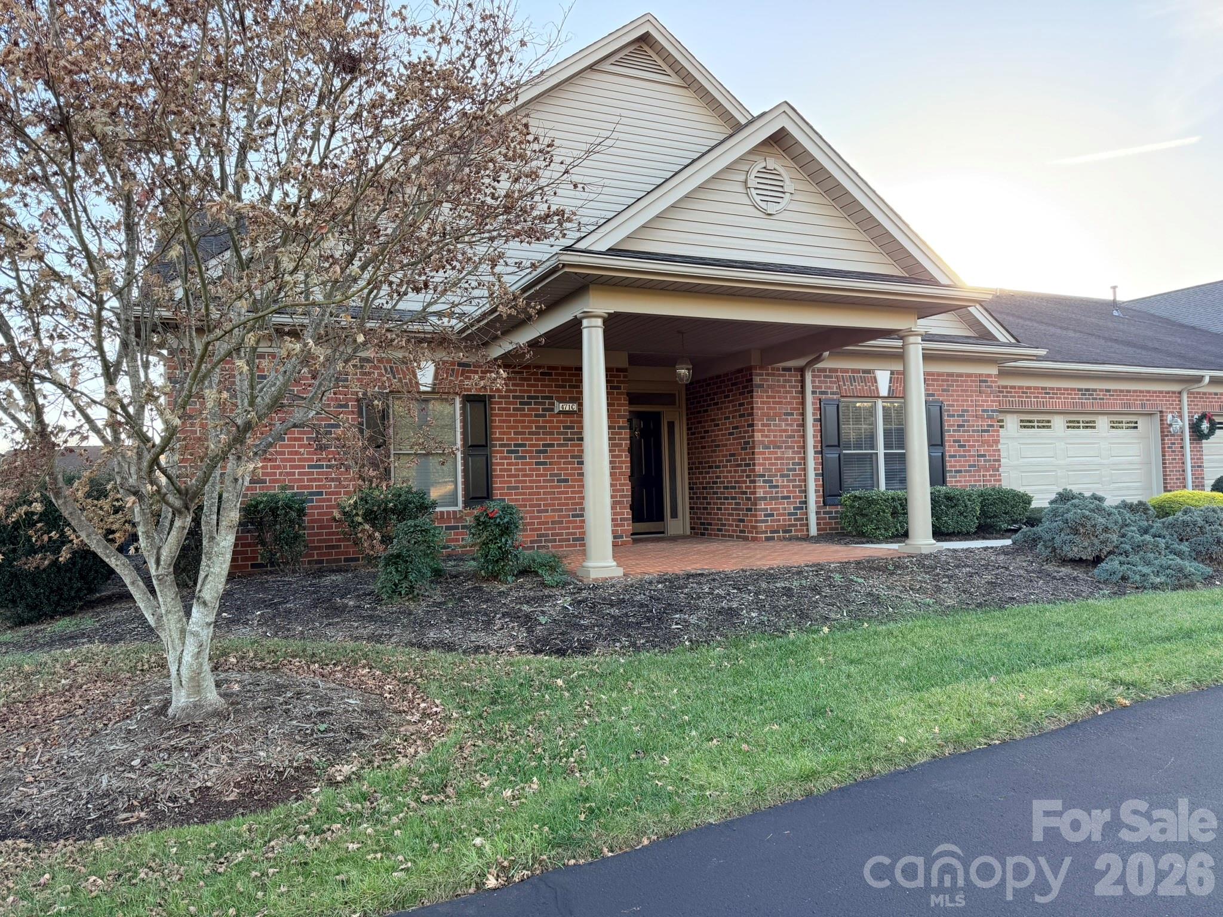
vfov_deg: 56.8
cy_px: 458
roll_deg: +1.7
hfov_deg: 71.6
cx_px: 612
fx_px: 848
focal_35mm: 24
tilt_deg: +2.8
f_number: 1.78
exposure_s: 1/336
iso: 100
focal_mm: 6.76
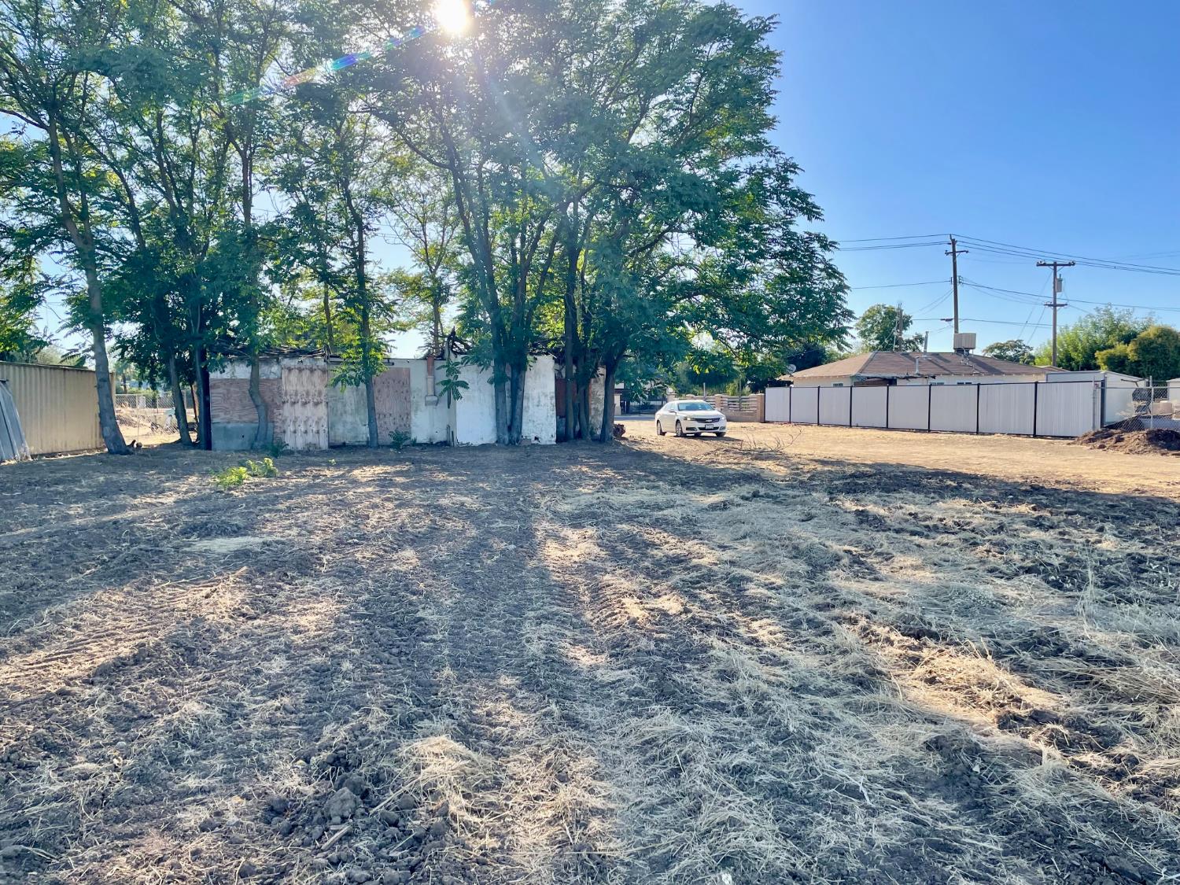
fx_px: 886
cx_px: 590
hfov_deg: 67.3
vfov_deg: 53.1
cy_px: 442
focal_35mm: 26
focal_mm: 4.2
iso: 32
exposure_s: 1/1531
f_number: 1.6
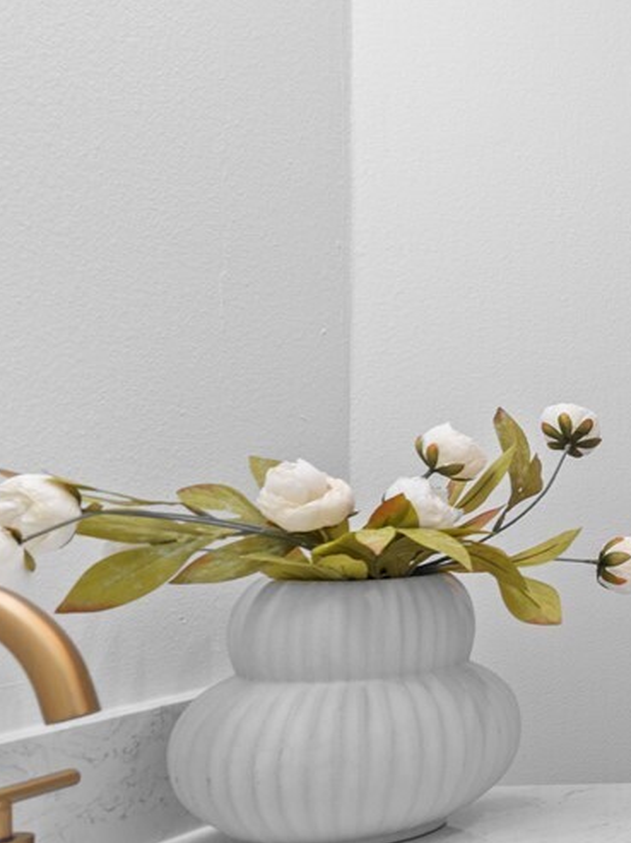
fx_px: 1290
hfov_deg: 18.0
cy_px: 469
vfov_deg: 36.2
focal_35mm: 53
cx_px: 1287
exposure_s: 1/60
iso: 400
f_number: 4
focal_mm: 16
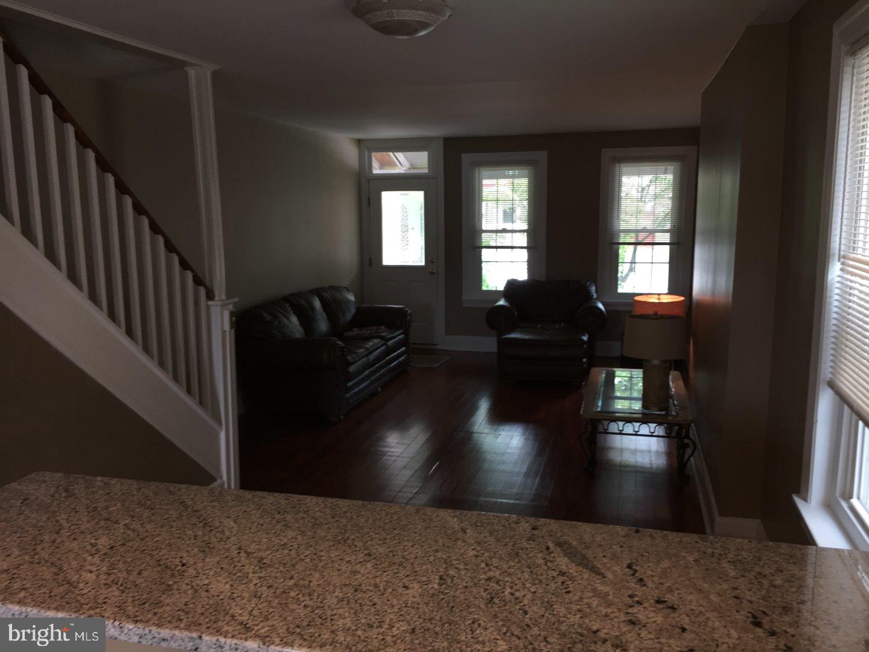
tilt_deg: -8.9
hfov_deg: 61.7
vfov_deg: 48.2
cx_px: 434
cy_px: 326
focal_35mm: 29
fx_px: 728
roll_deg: +0.2
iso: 40
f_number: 2.2
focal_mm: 4.15
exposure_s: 1/30
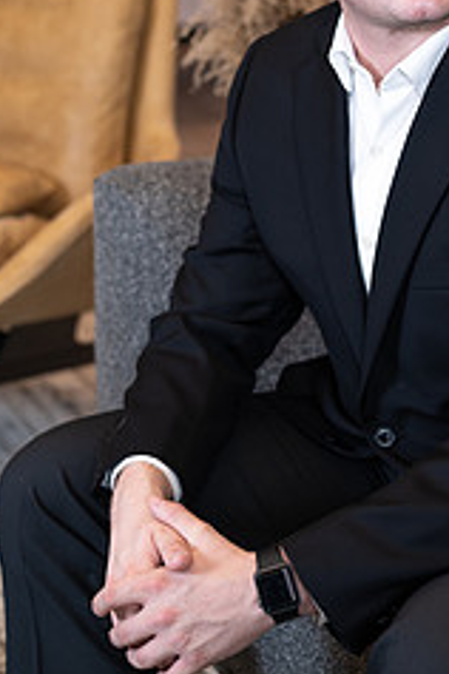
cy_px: 191
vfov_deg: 21.3
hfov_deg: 14.4
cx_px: 315
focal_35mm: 95
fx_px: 1777
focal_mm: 50
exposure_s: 1/125
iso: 100
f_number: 3.2
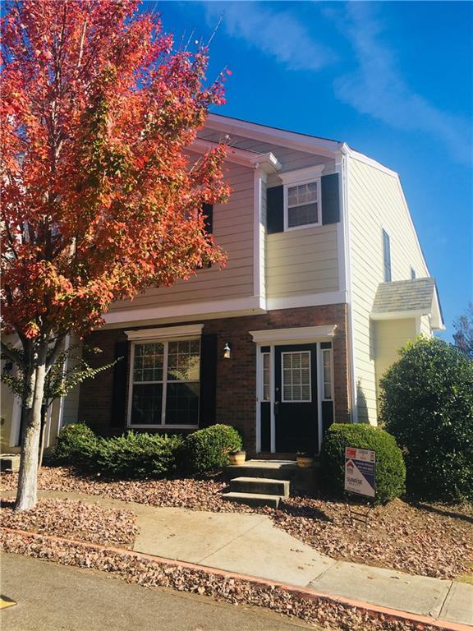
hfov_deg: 48.2
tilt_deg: +11.7
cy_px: 316
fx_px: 528
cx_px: 236
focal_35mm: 29
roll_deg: -0.8
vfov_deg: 61.7
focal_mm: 4.15
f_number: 2.2
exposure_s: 1/950
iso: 25
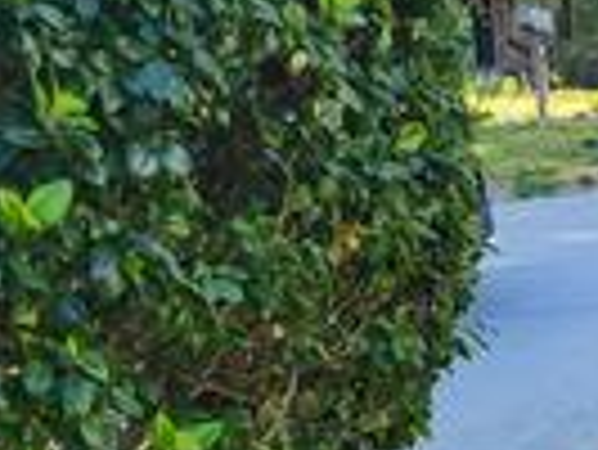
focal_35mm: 91
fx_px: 1573
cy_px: 639
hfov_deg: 18.5
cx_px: 949
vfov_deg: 15.2
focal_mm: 5
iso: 40
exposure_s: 1/221
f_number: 1.8
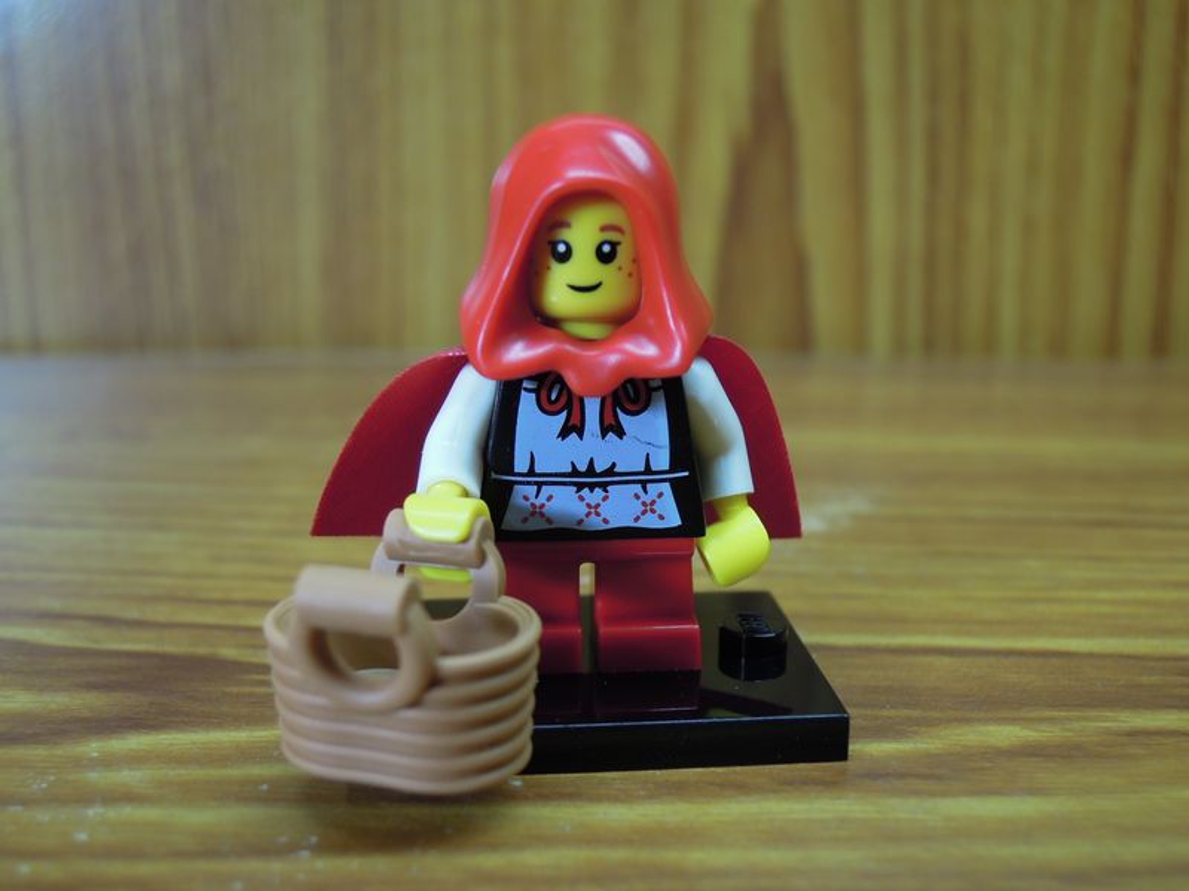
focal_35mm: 40
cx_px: 594
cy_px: 446
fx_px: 1374
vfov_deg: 36.0
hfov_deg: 46.8
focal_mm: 7.2
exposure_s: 1/40
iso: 160
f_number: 2.6
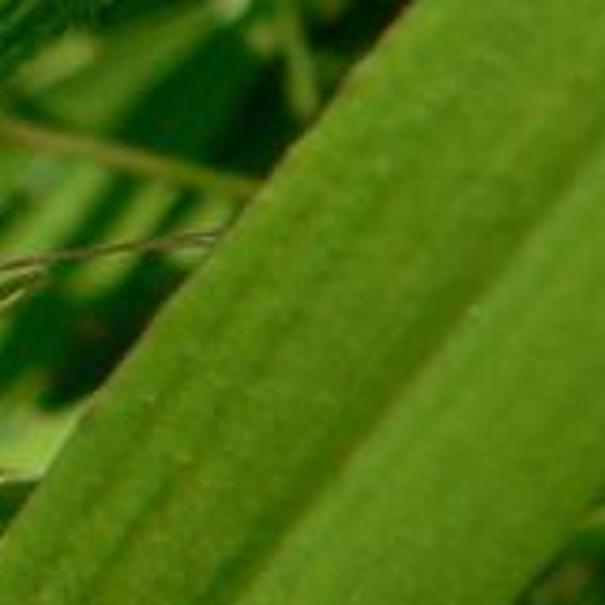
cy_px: 361
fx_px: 3698
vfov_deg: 9.4
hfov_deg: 8.5
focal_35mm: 187
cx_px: -889
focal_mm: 6.6
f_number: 4
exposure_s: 1/1000
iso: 80
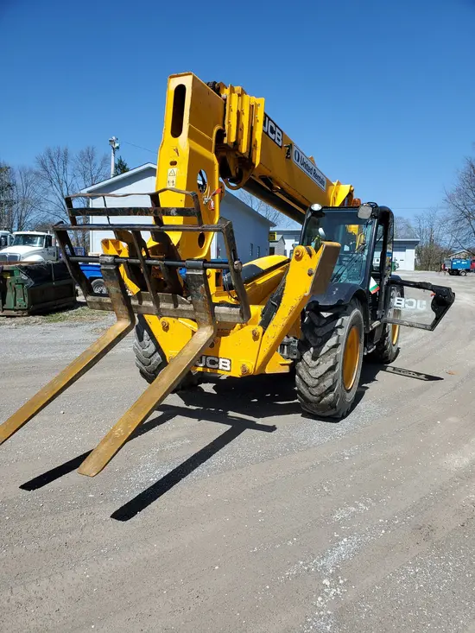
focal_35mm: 26
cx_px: 238
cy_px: 316
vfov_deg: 67.3
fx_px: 476
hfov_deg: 53.1
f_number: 2.4
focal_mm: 4.3
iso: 50
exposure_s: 1/1593
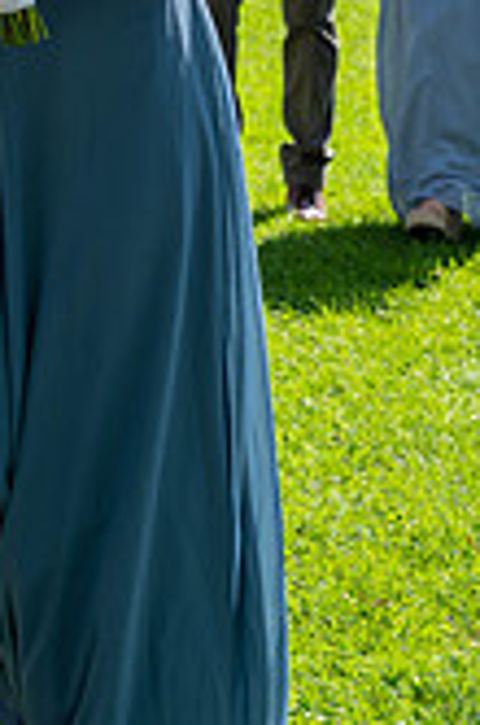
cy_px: -135
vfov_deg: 10.8
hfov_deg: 7.2
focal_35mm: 187
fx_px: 3755
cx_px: -124
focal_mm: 69
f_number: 5.6
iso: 160
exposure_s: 1/250
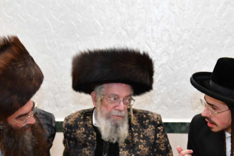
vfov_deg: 15.4
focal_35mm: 88
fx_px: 572
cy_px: 122
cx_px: 121
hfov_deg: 23.1
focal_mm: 55
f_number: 5.6
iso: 2000
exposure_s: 1/100
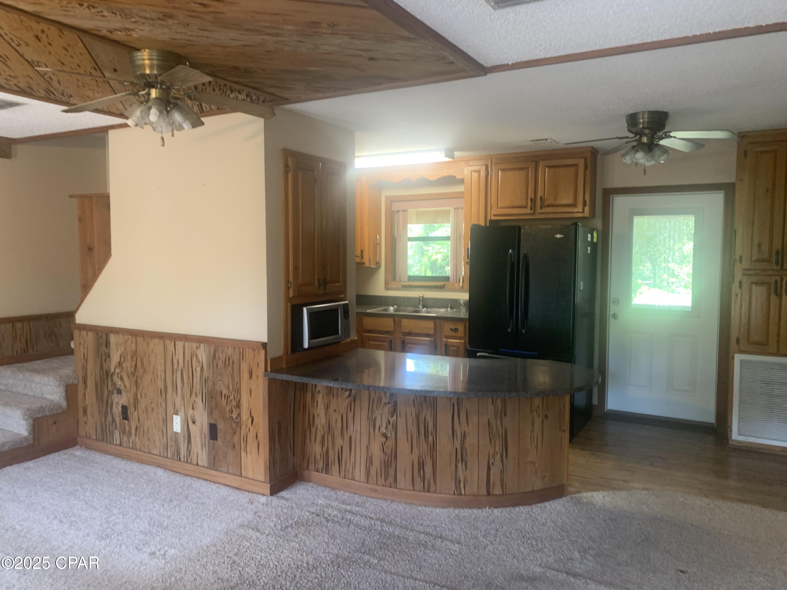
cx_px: 394
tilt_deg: -7.2
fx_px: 591
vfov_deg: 53.1
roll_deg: -0.3
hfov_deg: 67.3
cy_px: 295
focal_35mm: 26
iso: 200
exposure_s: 1/60
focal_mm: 4.25
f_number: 1.8
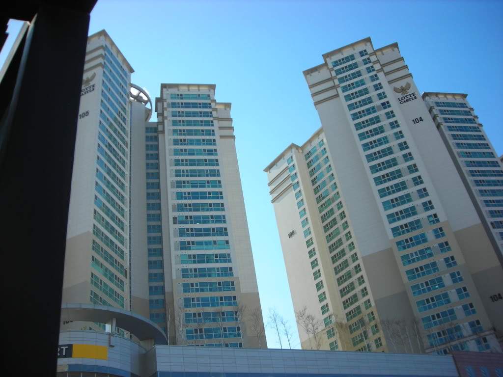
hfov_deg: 49.0
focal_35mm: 38
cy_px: 188
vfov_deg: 37.7
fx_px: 552
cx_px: 252
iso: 50
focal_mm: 6.3
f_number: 3.2
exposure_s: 1/397
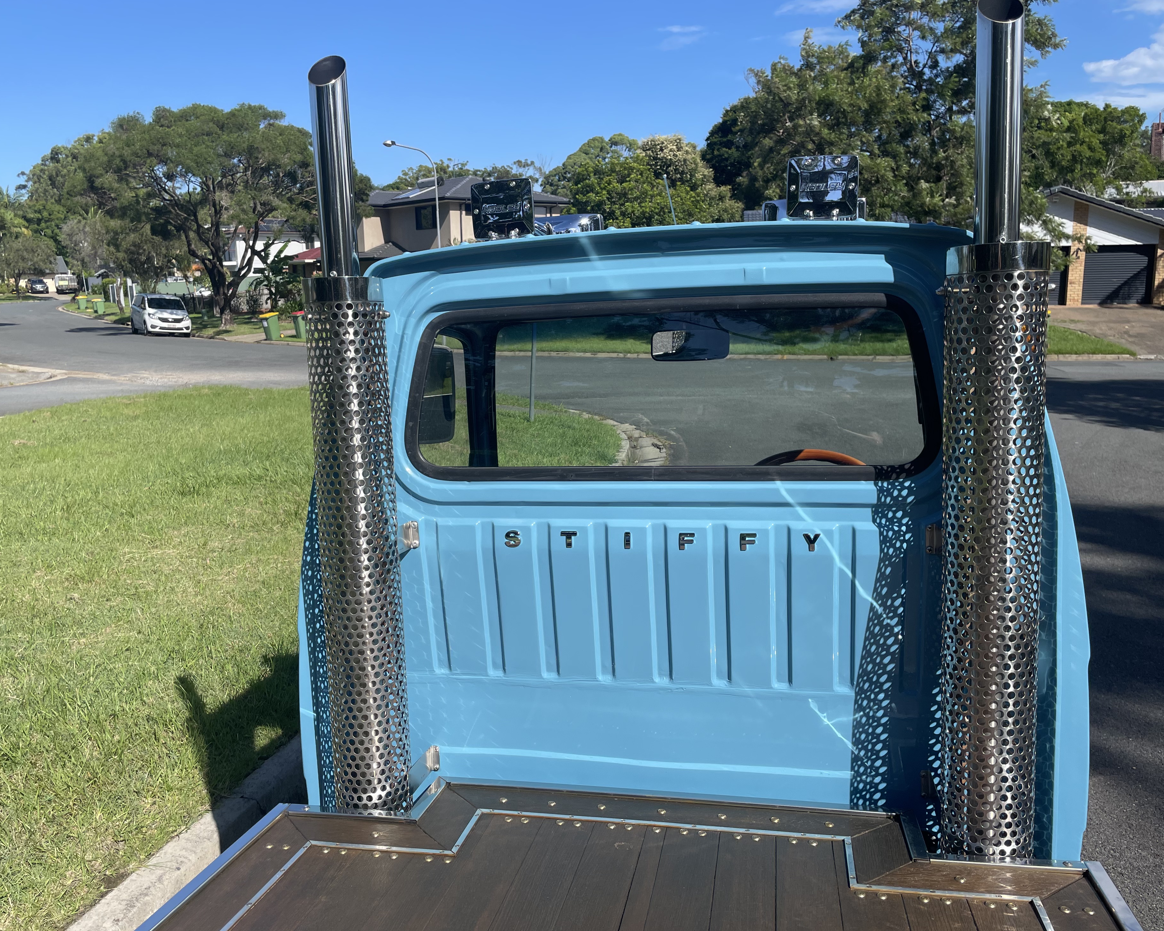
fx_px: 965
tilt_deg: -11.1
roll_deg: +1.5
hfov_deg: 62.2
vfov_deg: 51.5
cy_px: 475
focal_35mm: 28
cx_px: 562
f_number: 1.6
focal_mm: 4.2
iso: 32
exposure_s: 1/3205
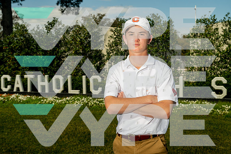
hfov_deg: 45.4
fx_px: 276
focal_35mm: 43
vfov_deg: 31.2
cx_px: 116
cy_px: 77
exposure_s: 1/250
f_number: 8
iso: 100
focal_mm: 43
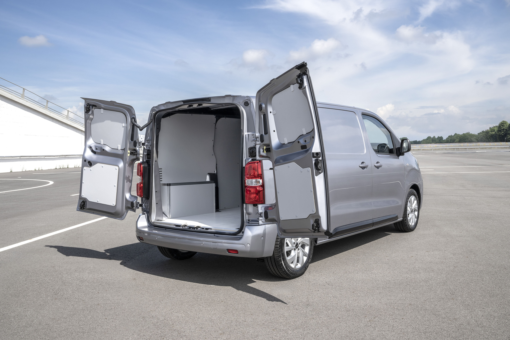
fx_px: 489
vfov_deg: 38.4
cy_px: 170
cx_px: 255
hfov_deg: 55.1
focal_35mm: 34
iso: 200
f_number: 10
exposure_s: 1/400
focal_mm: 34.5
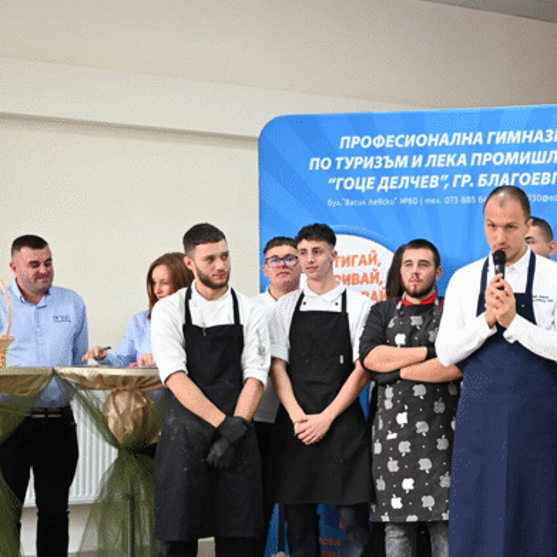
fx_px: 1183
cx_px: 513
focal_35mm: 65
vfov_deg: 26.4
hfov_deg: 25.6
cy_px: 340
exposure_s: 1/125
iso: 1800
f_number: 4
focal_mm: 41
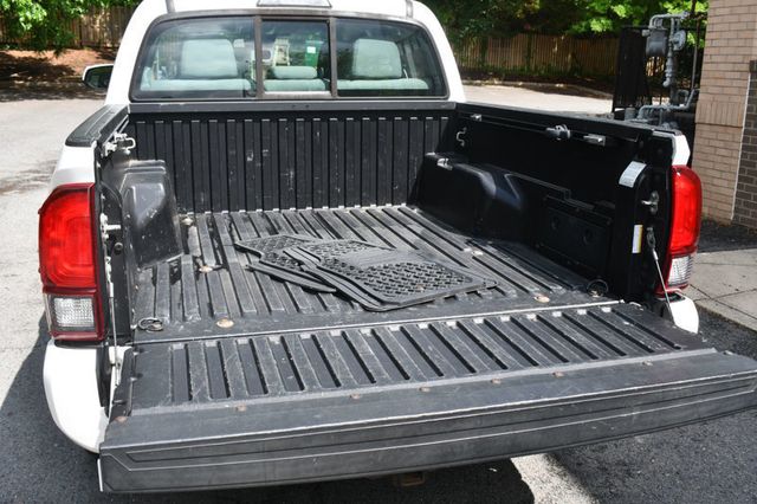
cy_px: 252
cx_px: 378
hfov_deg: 53.2
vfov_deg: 36.8
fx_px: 757
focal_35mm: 36
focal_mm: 24
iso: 180
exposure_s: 1/250
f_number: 8
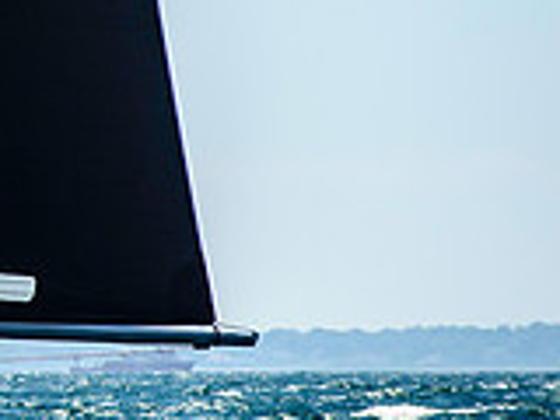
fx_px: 12327
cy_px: -55
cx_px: -447
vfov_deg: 2.0
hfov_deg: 2.6
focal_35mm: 762
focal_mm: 200
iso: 320
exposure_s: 1/2000
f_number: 5
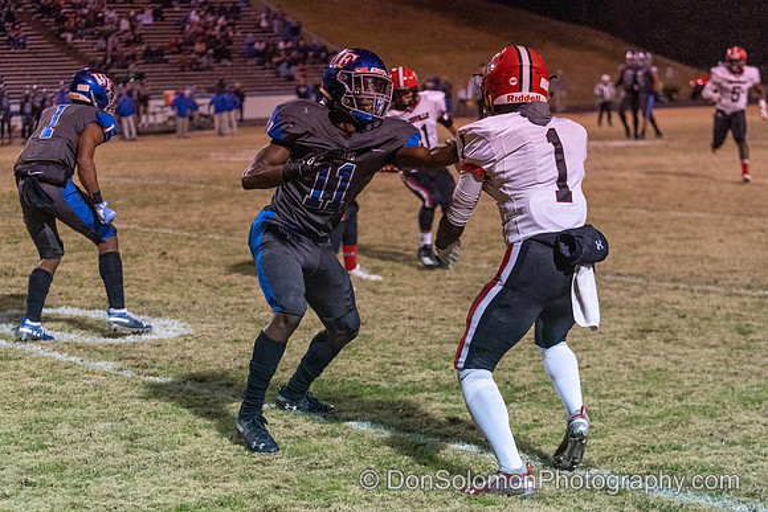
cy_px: 280
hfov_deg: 26.4
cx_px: 347
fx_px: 1637
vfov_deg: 17.8
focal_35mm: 77
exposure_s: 1/800
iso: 6400
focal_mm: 70
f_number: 2.8
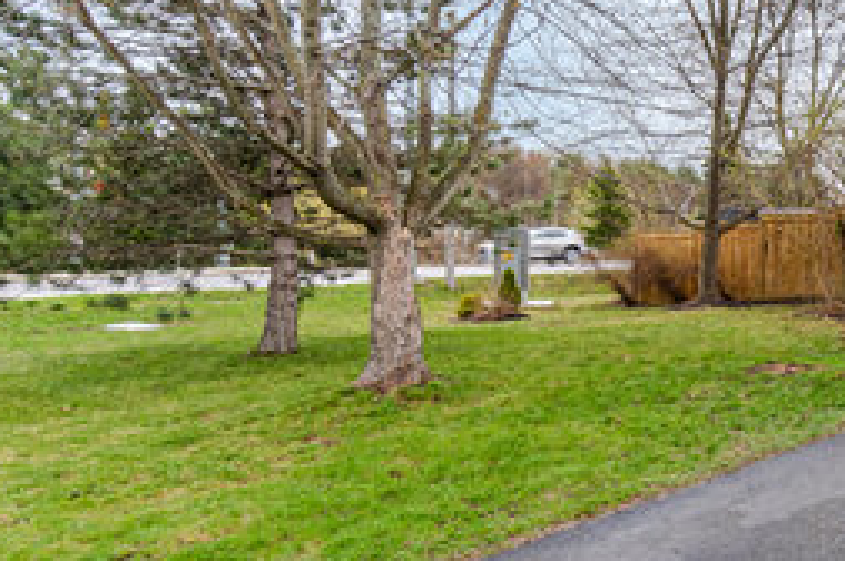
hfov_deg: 41.3
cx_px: 915
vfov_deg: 34.9
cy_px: 239
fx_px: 891
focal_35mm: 38
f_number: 10
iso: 50
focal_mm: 10
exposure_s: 1/20
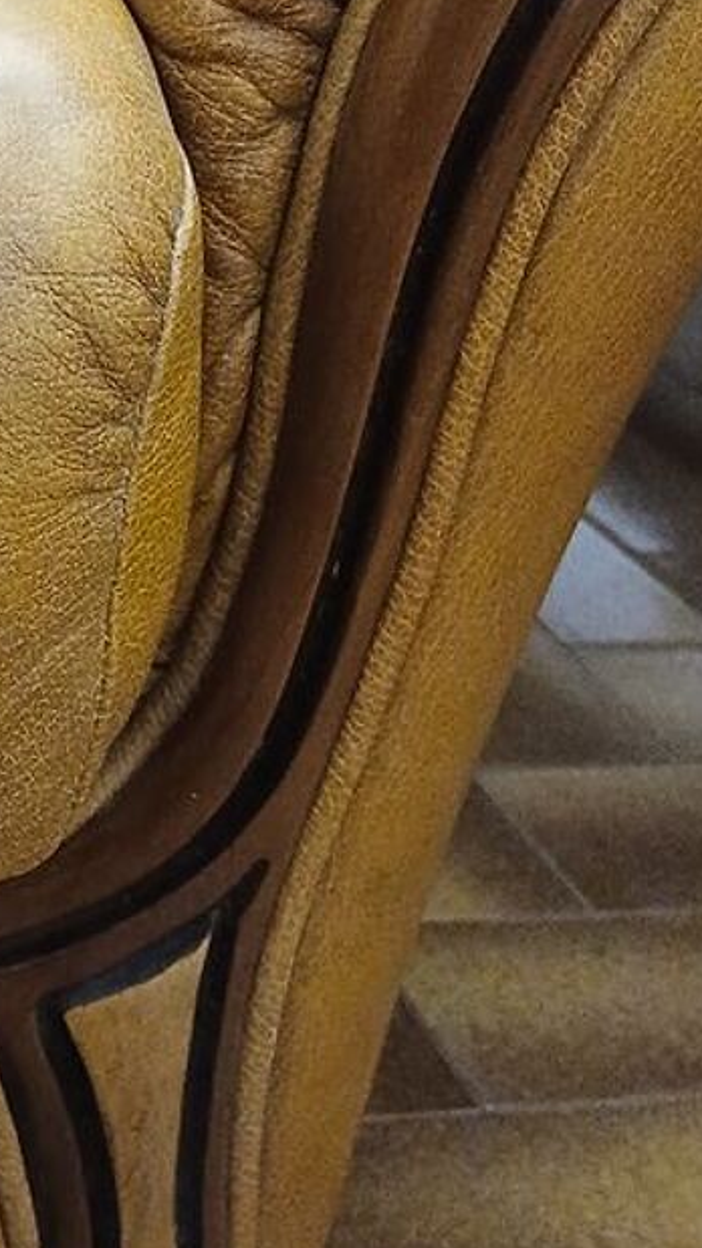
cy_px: 519
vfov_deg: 34.3
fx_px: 2019
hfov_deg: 18.9
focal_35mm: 61
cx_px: -87
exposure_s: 1/16.7
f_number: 1.8
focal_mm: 3.98
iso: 1000
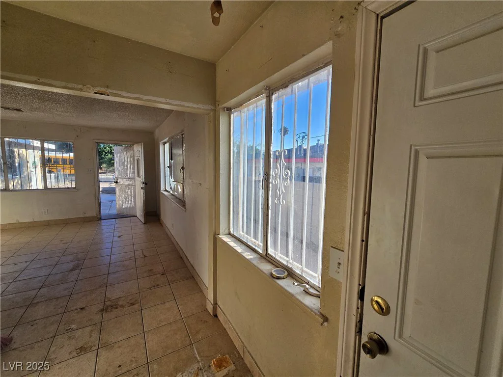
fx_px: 189
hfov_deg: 106.2
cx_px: 252
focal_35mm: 13
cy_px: 188
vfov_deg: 89.9
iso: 50
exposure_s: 1/580
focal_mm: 2.2
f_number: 2.2
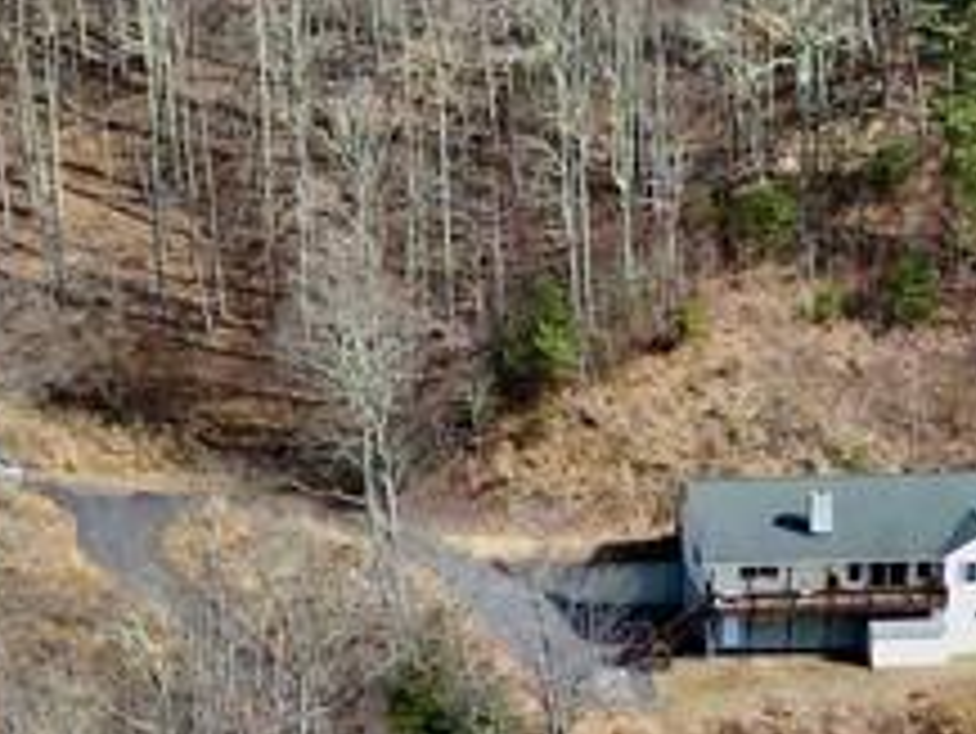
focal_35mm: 113
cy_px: 1000
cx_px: 724
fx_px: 3188
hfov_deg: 17.3
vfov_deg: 12.6
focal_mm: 4.5
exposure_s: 1/15
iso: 280
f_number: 2.8
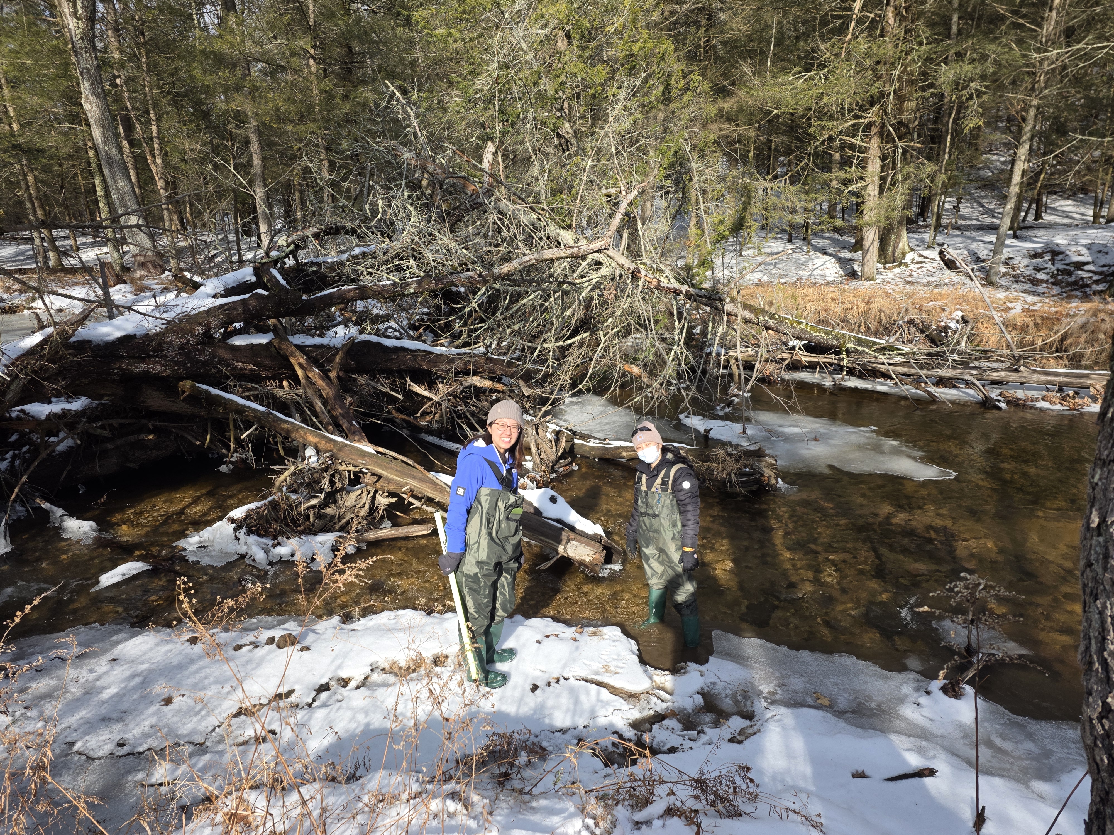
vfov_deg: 58.9
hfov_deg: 73.9
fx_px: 740
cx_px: 557
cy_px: 418
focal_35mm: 23
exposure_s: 1/2359
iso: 80
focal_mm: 6.3
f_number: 1.7
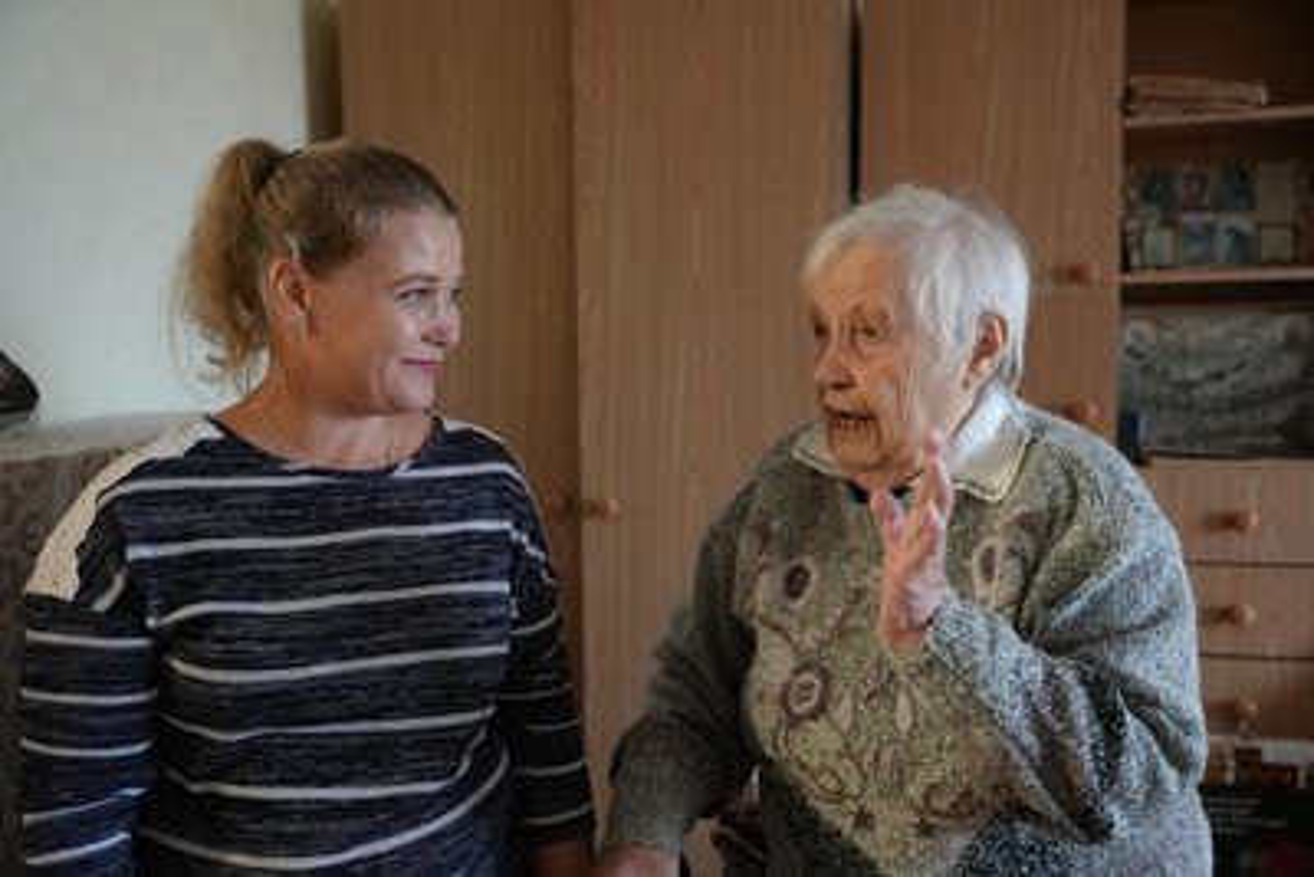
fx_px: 1278
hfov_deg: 54.4
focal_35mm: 35
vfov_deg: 37.9
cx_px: 657
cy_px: 438
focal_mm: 35
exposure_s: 1/160
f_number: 4
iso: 12800
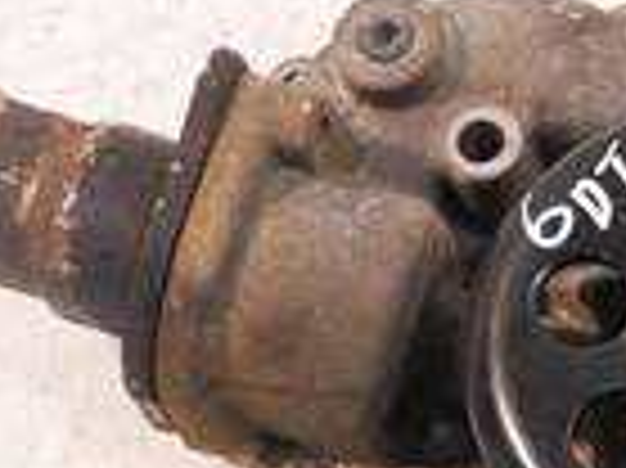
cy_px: 464
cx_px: 567
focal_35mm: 83
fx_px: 1500
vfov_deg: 17.4
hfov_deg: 23.0
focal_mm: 12
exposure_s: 1/125
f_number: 3.5
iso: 1600
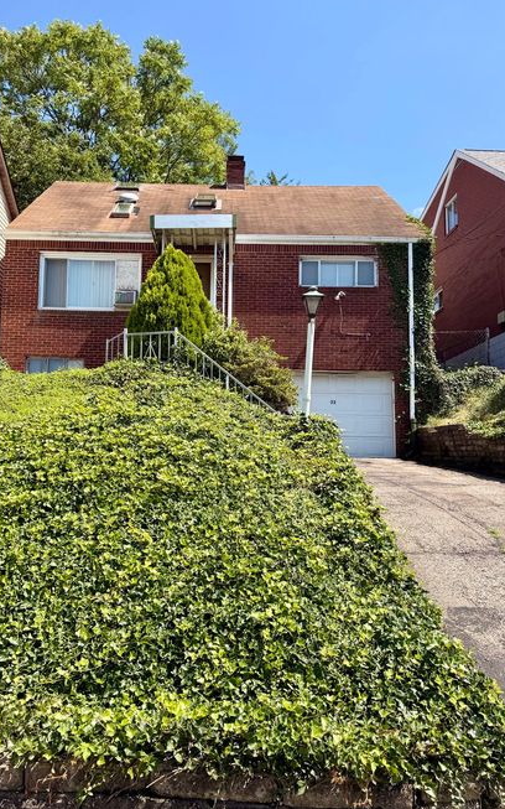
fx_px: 573
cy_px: 403
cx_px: 202
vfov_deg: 70.4
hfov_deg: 47.3
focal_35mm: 26
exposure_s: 1/2907
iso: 80
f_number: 1.78
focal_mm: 6.76
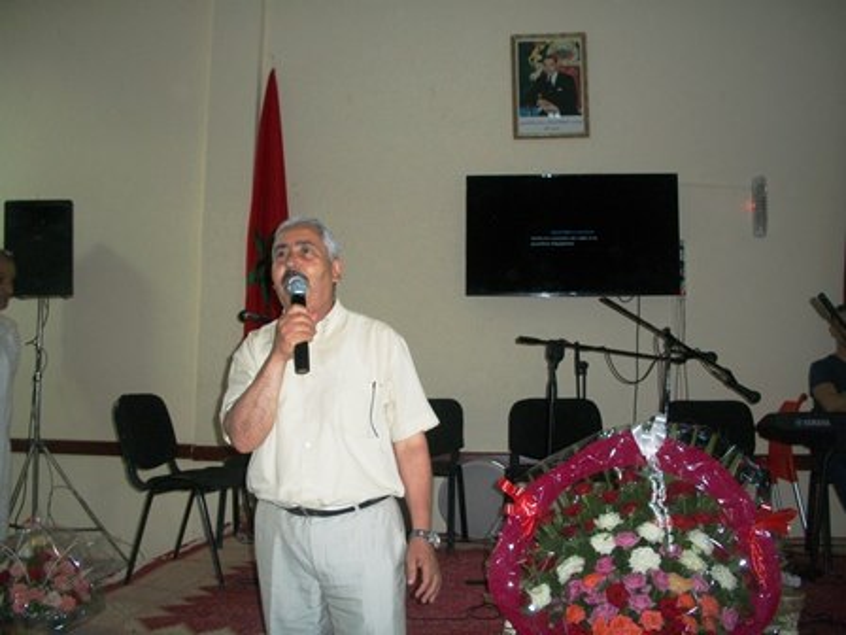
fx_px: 855
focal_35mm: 35
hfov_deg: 52.6
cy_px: 318
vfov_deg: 40.7
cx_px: 423
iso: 160
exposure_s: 1/30
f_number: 3.1
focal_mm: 6.3
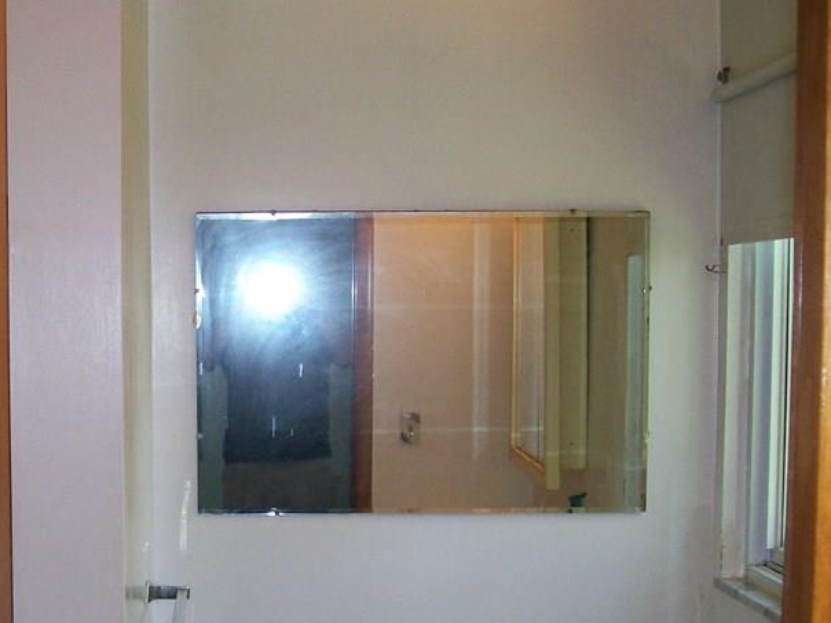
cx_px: 183
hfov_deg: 31.0
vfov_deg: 23.8
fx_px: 1464
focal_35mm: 61
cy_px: 473
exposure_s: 1/64
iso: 140
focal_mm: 6
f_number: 2.7
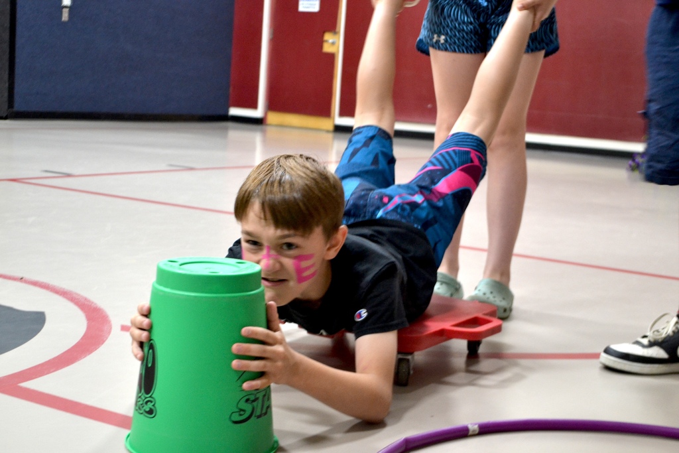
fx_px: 1019
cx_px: 340
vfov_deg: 25.1
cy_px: 226
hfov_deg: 36.9
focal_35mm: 54
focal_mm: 36
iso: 800
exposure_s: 1/15
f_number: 5
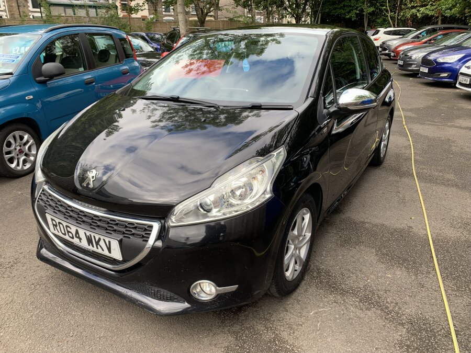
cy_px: 176
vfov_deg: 53.1
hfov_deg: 67.3
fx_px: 354
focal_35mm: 26
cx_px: 236
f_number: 1.8
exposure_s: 1/223
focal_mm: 4.25
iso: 25
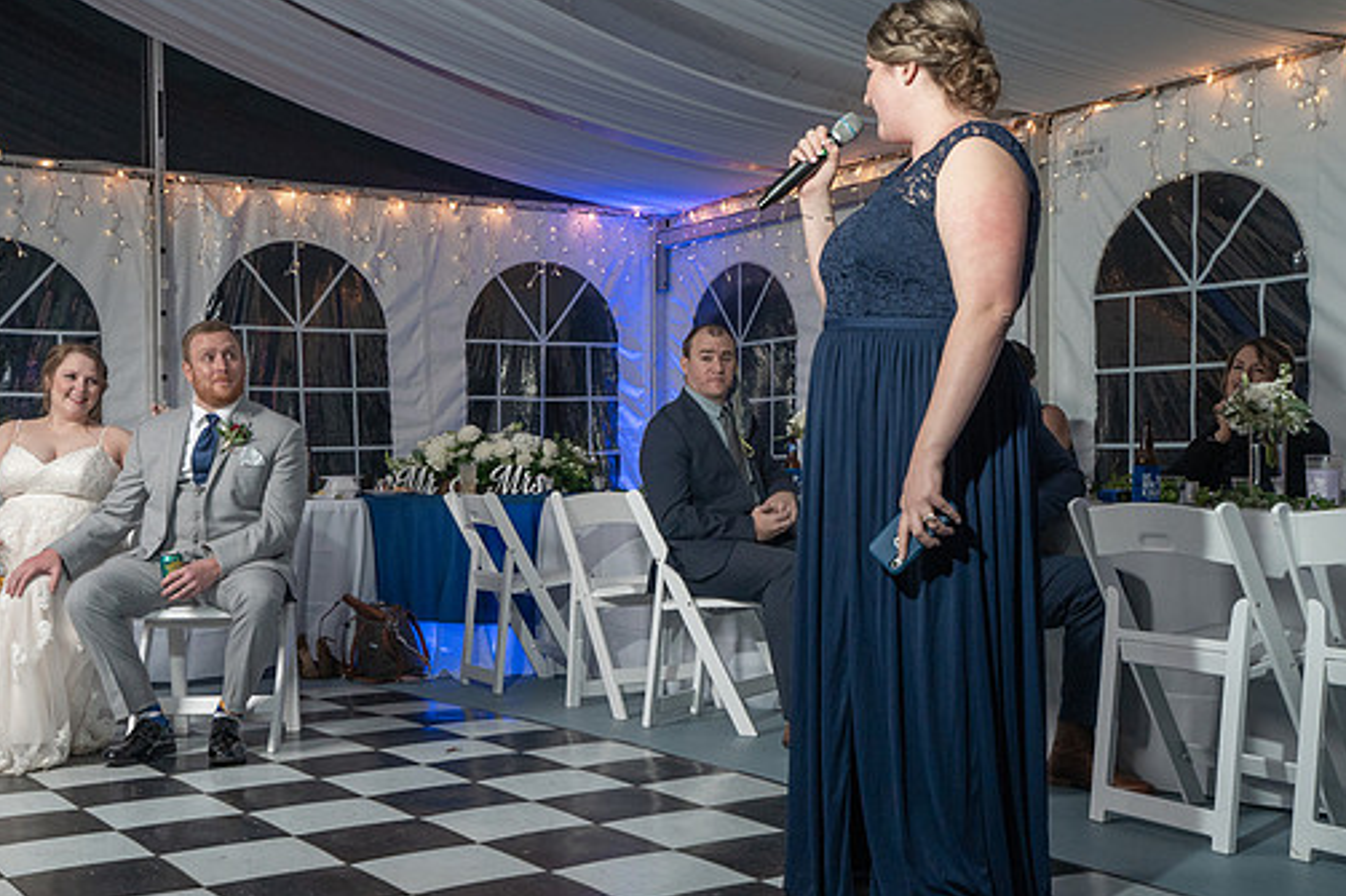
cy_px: 499
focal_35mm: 45
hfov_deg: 43.6
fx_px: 1682
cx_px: 626
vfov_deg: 29.8
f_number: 5.6
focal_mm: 35
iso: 2000
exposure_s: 1/250
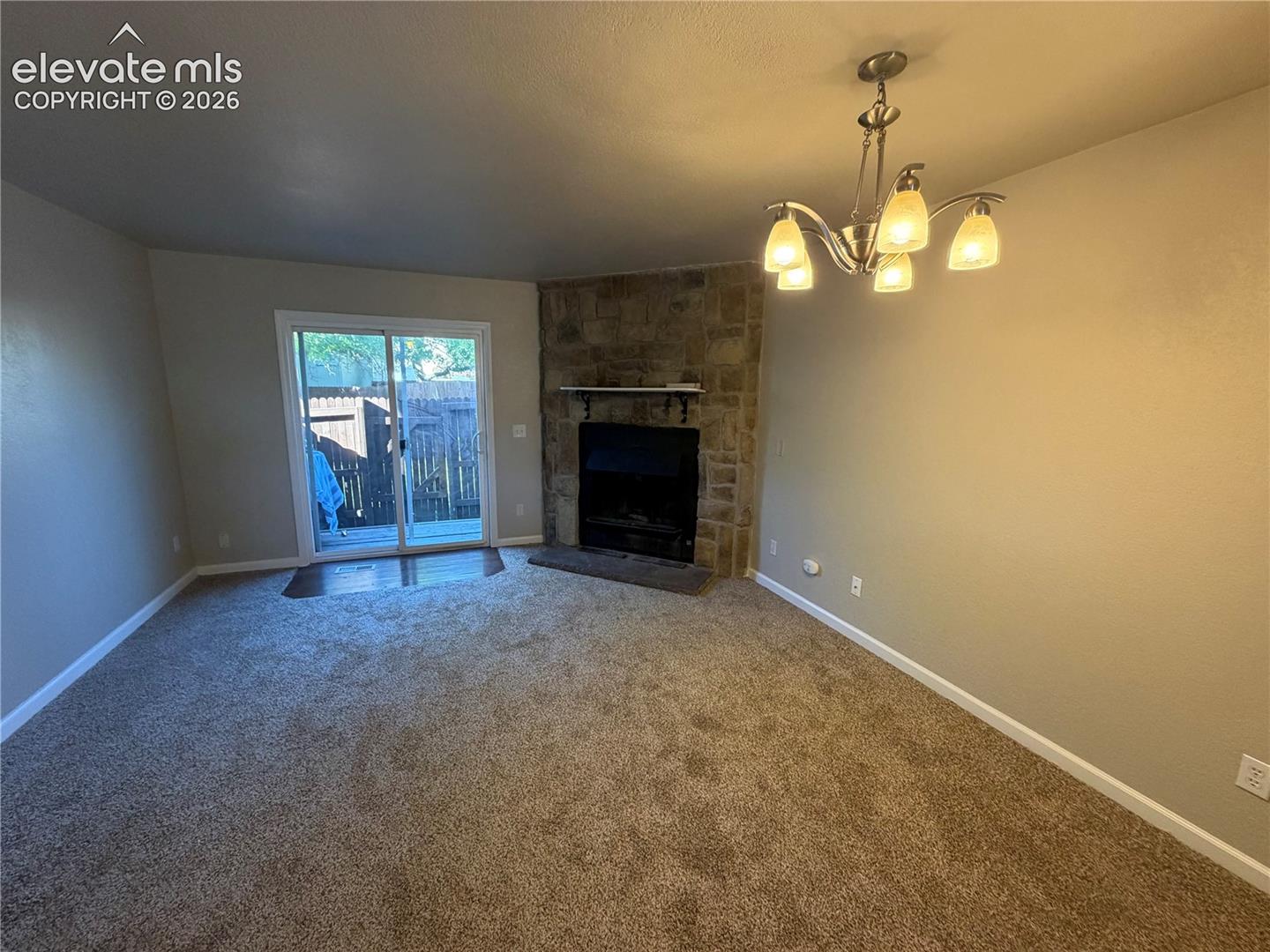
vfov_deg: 85.7
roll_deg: +0.3
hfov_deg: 102.1
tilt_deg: -11.5
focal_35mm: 14
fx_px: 514
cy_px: 476
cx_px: 635
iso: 250
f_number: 2.2
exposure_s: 1/60
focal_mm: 2.22
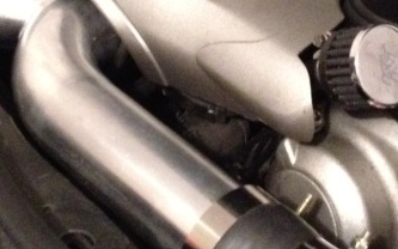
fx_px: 1236
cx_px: 204
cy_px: 30
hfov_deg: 18.3
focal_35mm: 114
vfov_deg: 11.4
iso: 800
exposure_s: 1/15
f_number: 2.4
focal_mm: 4.3
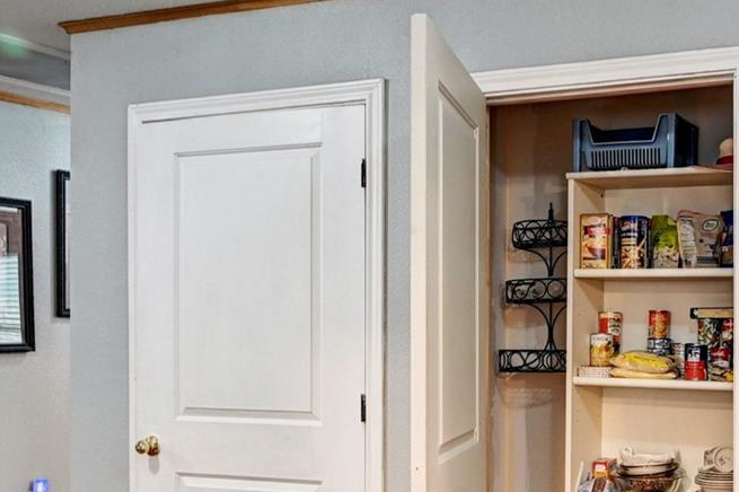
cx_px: 588
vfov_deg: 26.7
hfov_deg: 38.2
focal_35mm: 50
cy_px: 344
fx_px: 1026
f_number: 8
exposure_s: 1/2.5
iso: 400
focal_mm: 16
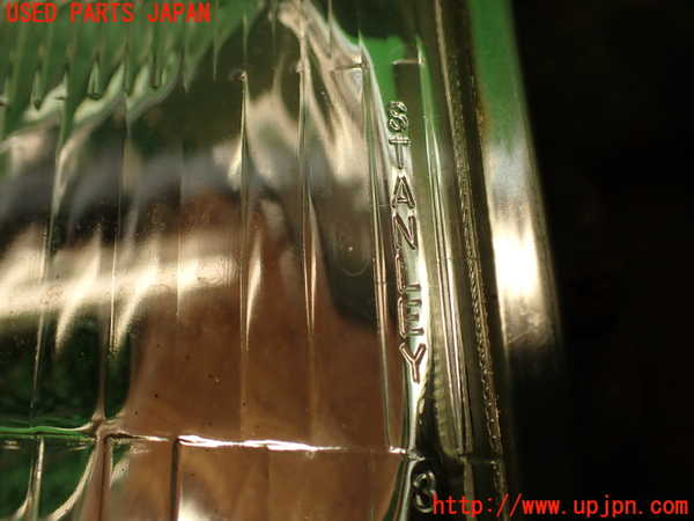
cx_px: 347
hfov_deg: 56.8
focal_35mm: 32
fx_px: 642
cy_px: 260
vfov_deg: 44.2
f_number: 2.4
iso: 100
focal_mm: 5.79
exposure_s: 1/80
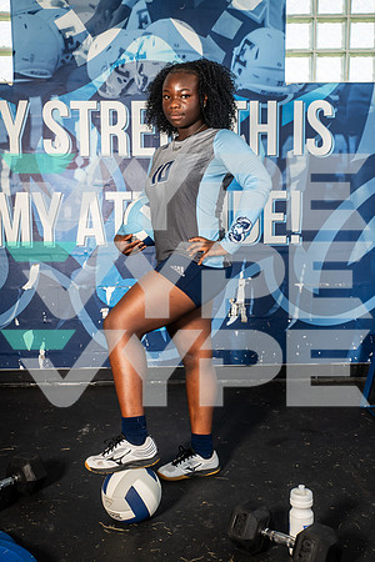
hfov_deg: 30.5
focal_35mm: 44
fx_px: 687
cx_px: 188
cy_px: 281
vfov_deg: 44.5
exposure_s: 1/250
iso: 250
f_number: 7.1
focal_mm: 44
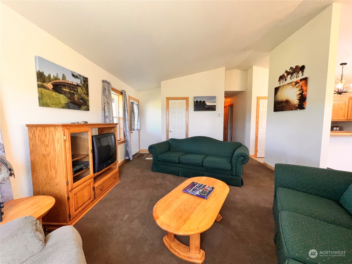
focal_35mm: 13
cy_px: 132
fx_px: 132
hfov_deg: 106.2
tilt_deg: -4.6
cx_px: 176
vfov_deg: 89.9
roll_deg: -0.3
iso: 100
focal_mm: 1.57
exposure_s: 1/120
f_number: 1.8
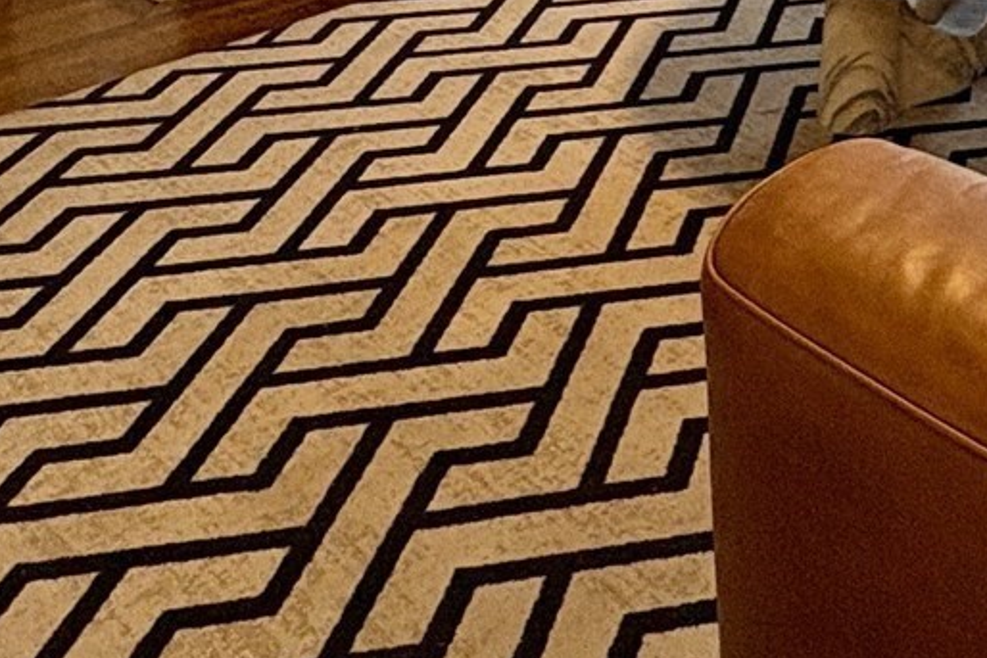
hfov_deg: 32.8
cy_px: -529
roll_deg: +2.7
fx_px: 1591
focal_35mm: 58
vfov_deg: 18.3
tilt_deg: -4.4
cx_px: 883
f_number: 2.2
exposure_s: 1/60
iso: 160
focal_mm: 2.22
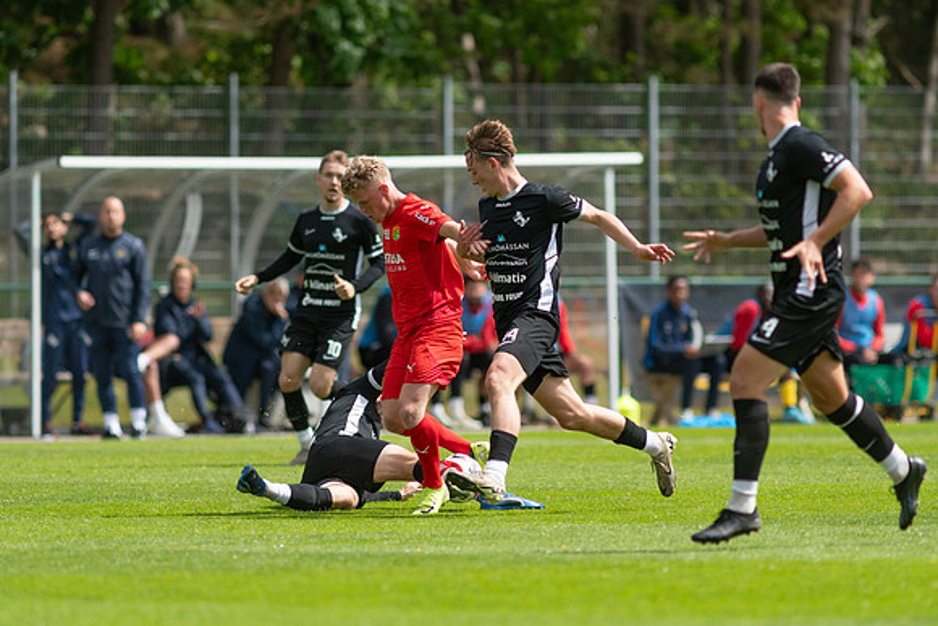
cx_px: 469
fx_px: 12084
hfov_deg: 4.4
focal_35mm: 464
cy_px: 313
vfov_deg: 3.0
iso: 125
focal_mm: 300
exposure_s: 1/2500
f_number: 3.2
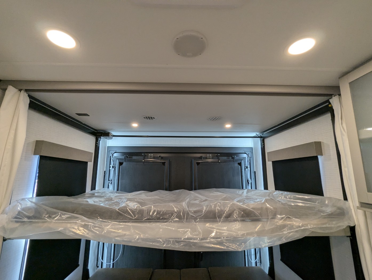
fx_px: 172
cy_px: 140
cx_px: 186
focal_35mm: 16
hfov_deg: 94.4
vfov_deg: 78.2
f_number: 2.2
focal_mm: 2.35
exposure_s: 1/68.9
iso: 226
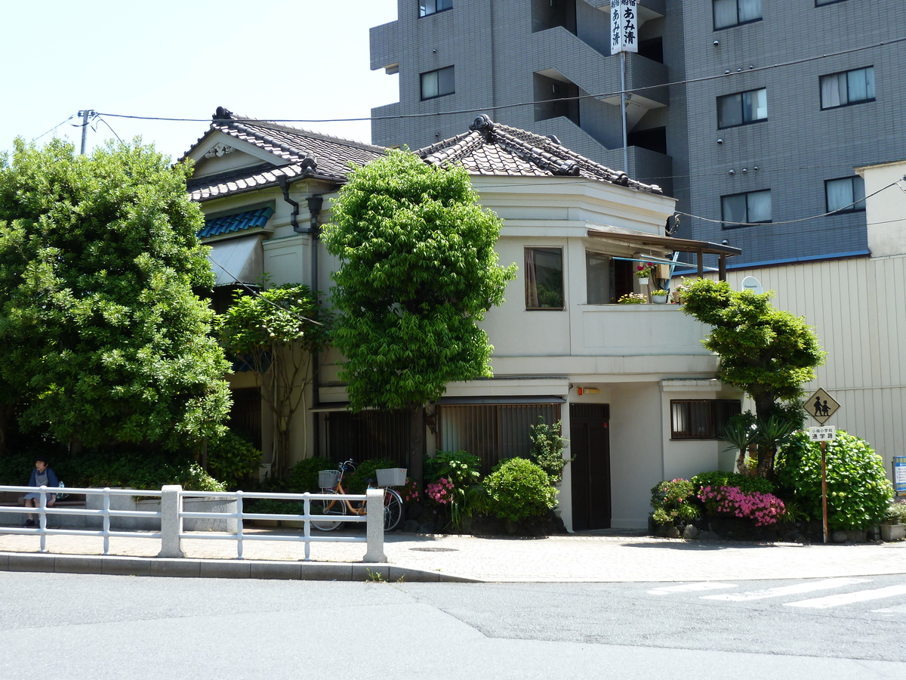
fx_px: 1361
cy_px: 340
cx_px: 453
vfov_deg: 28.0
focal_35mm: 52
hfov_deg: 36.8
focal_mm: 8.5
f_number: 3.8
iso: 80
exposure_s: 1/200
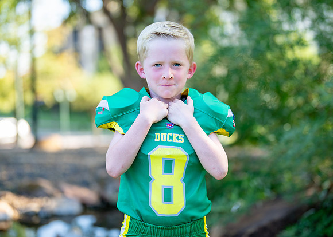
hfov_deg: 29.4
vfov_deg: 21.2
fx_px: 635
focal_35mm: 67
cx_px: 176
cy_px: 119
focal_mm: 50
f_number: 1.2
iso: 100
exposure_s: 1/1000
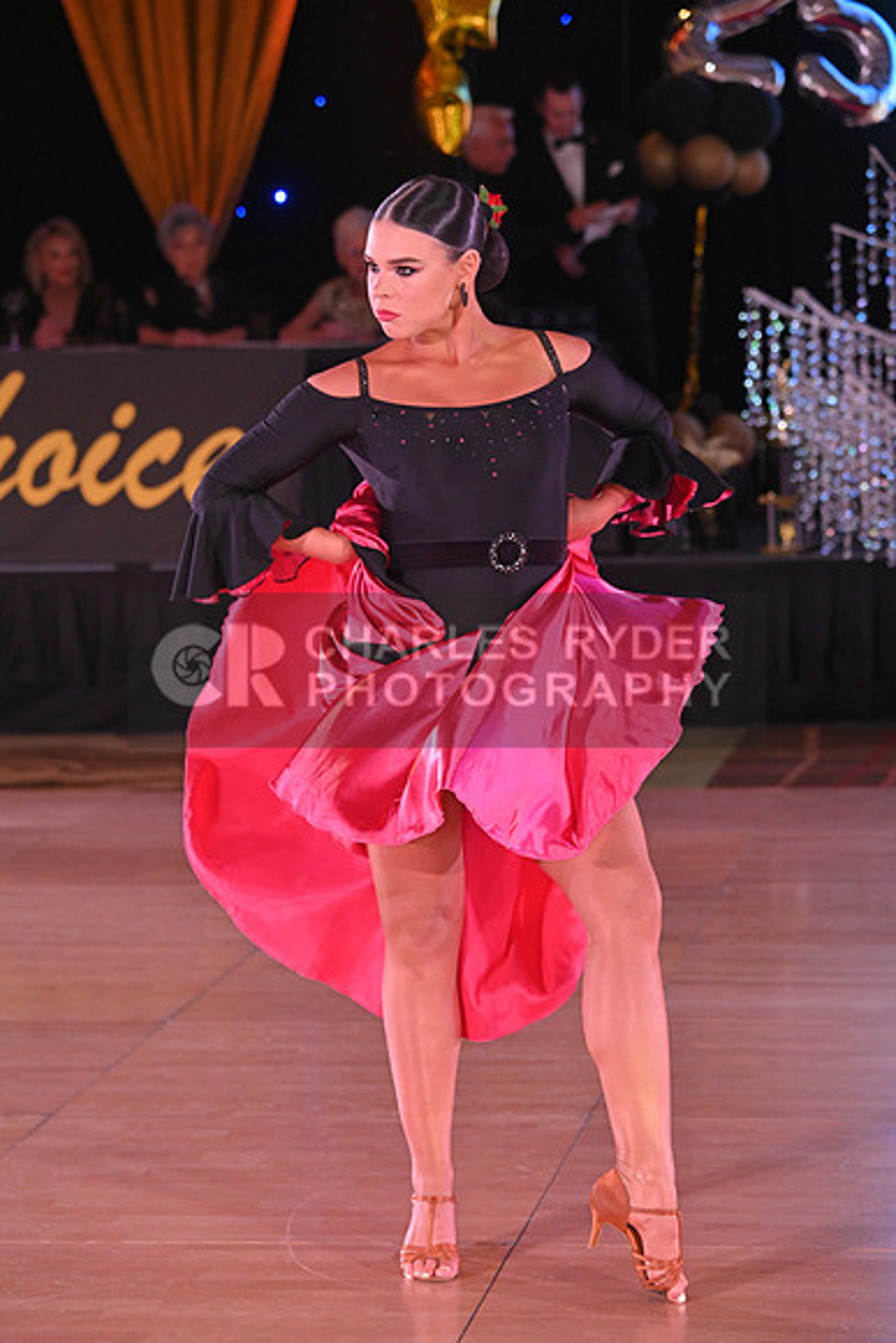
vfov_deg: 19.5
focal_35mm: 105
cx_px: 448
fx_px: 3917
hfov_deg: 13.0
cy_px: 672
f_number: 5.6
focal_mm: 105
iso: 3200
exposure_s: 1/320
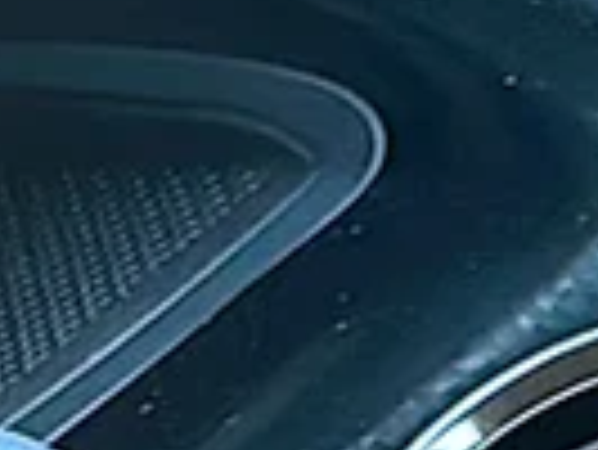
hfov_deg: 7.6
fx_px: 4461
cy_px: 1037
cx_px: 764
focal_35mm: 258
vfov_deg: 5.6
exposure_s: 1/40
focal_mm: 6.86
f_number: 1.78
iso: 64
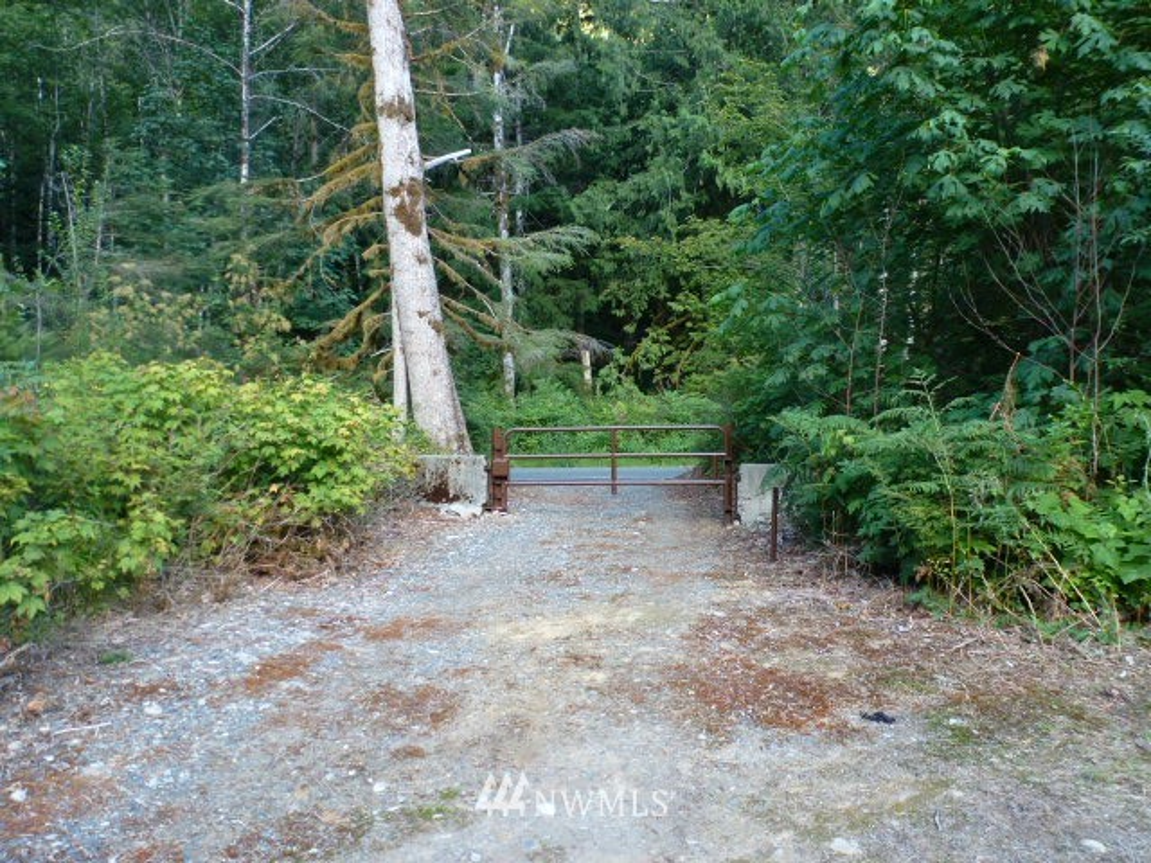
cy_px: 432
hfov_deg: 71.6
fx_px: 798
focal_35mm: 24
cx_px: 576
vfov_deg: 56.8
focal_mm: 4.3
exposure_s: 1/60
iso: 160
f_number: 3.3
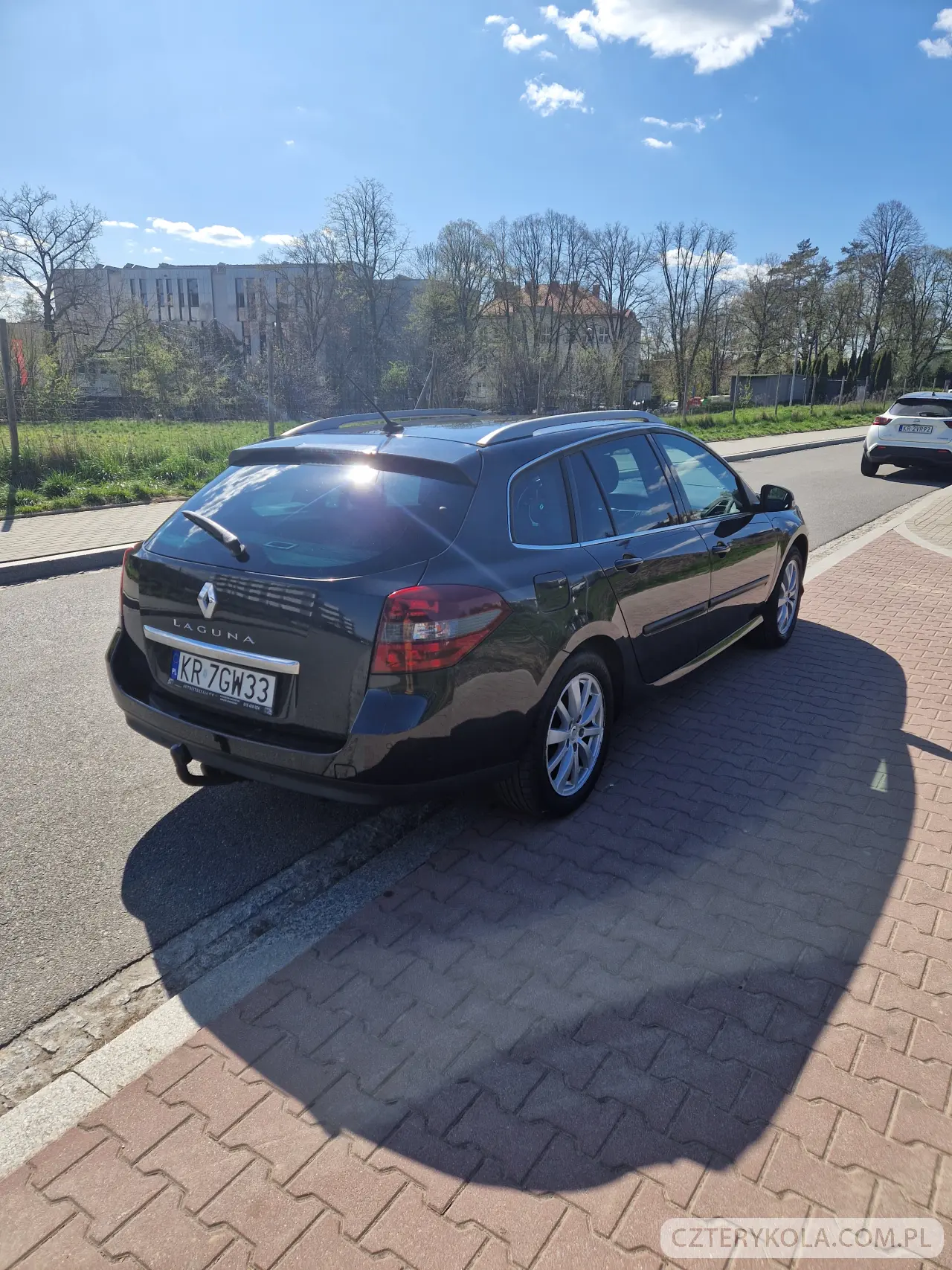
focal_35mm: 23
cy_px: 635
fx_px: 843
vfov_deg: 73.9
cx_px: 476
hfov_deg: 58.9
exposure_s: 1/1524
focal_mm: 5.4
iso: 50
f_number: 1.8
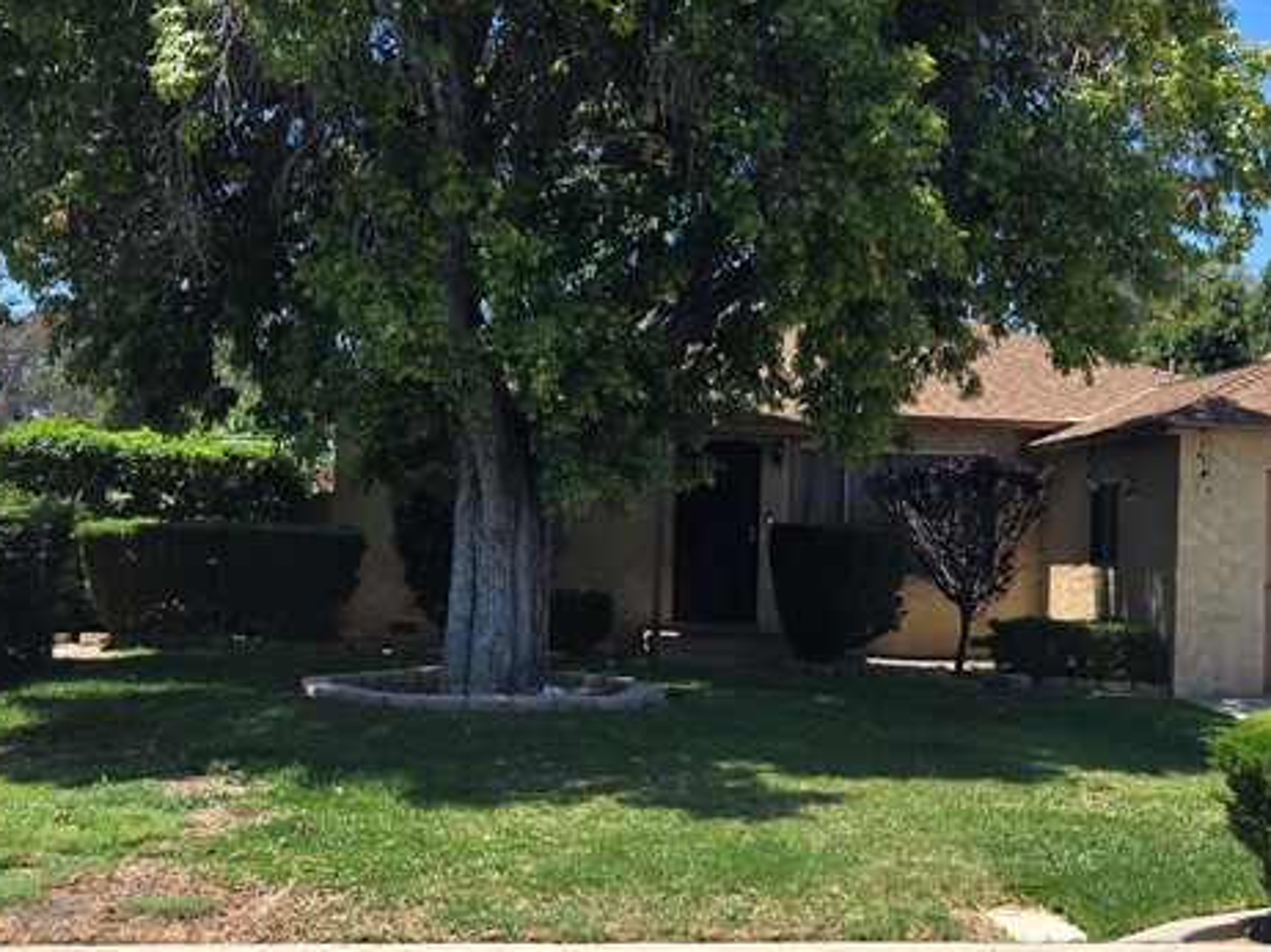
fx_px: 1872
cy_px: 457
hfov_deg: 37.3
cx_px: 801
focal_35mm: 51
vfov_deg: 28.5
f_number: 1.8
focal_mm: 5.4
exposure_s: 1/1304
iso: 25
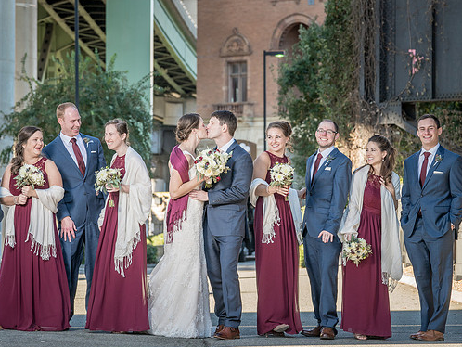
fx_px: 2083
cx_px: 177
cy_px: 157
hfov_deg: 12.6
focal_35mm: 156
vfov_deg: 9.5
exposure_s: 1/200
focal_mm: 120
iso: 400
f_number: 5.6
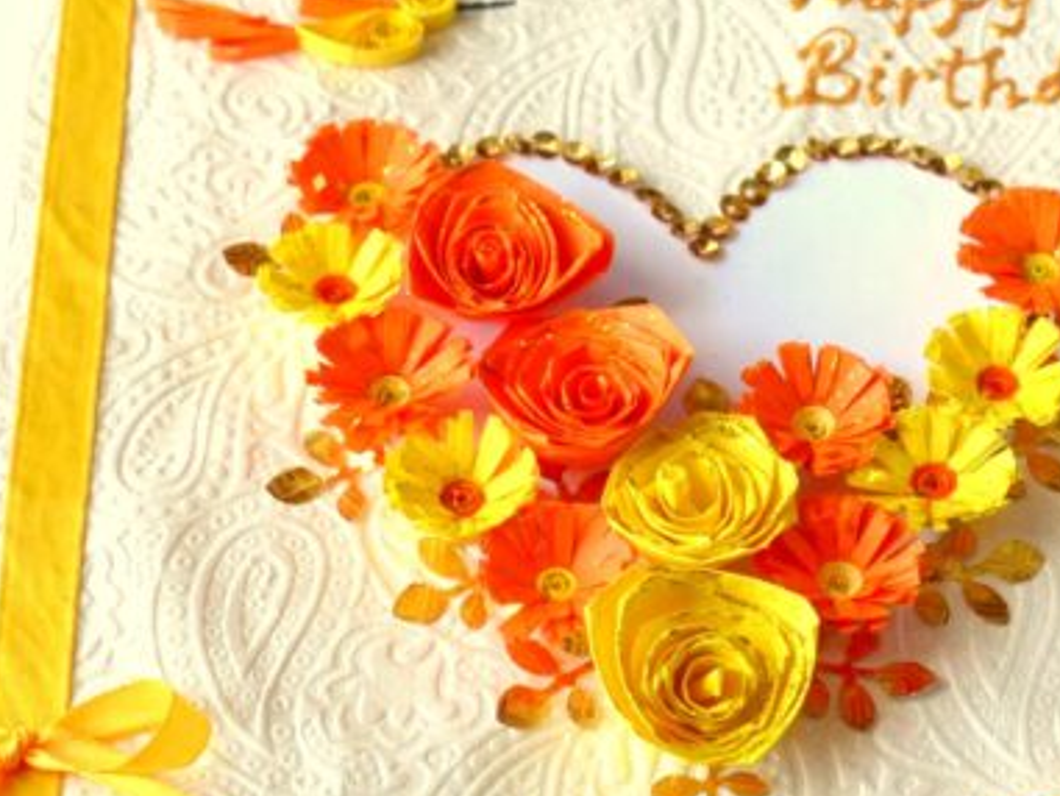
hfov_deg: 18.9
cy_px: 476
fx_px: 3186
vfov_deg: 14.2
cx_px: 640
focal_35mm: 104
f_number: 2.8
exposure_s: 1/125
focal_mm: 11.9
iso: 100
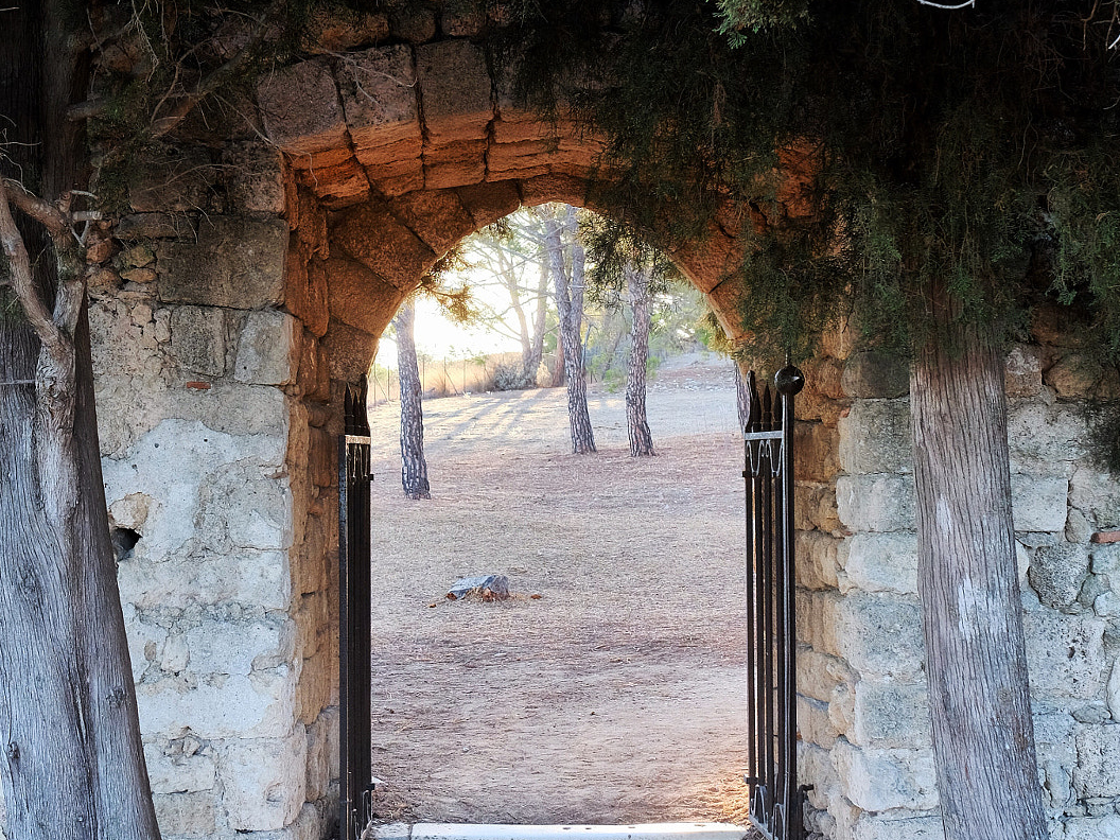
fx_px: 1650
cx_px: 563
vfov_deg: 28.5
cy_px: 344
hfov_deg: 37.5
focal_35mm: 51
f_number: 5.6
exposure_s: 1/85
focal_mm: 23
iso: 800
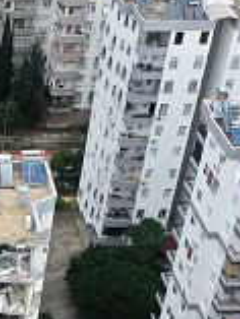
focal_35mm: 103
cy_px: 362
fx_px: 951
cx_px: -173
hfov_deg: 13.2
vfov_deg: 18.3
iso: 100
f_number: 4.5
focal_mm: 10.26
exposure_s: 1/160
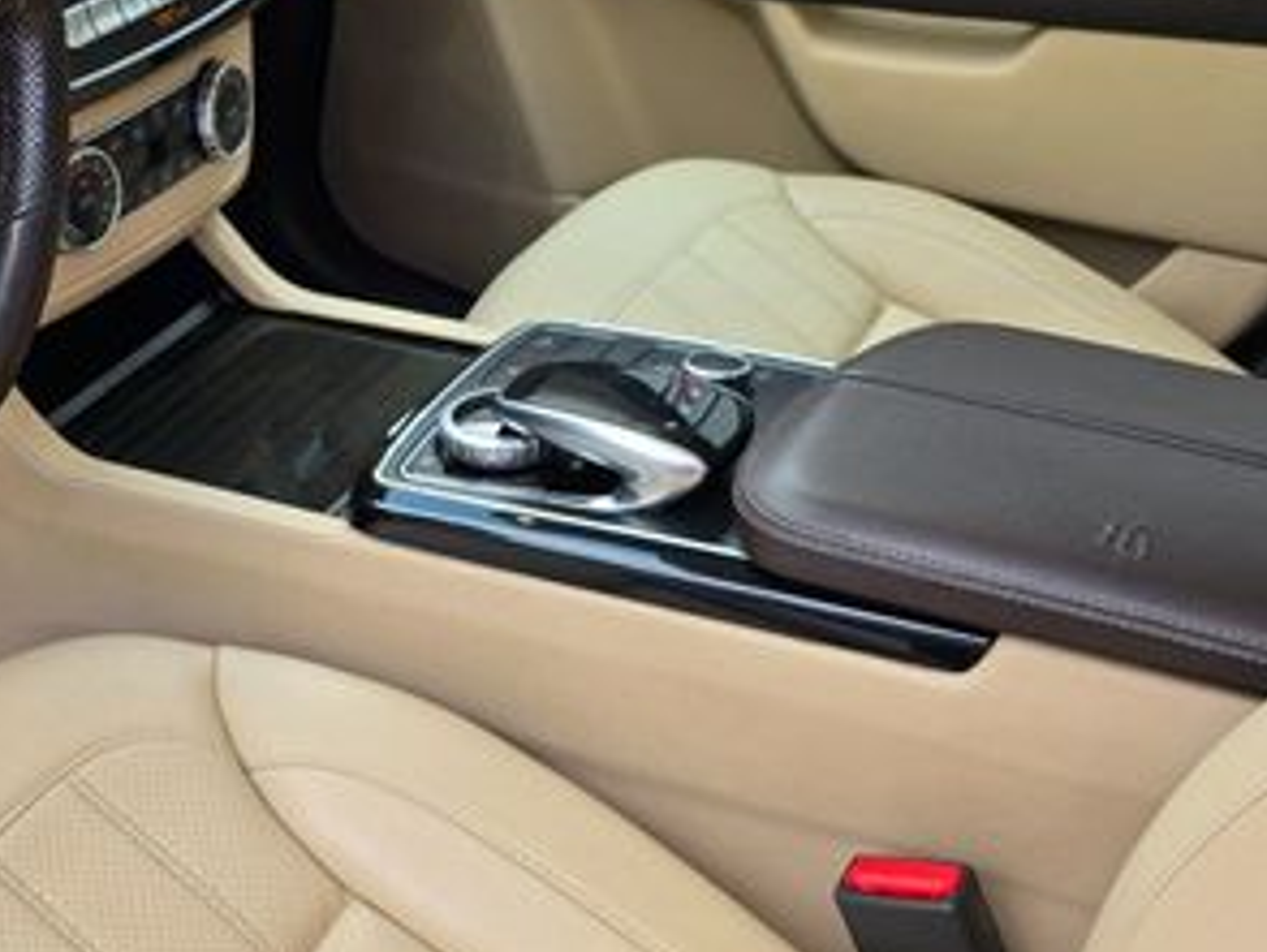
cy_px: 422
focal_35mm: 50
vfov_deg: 29.1
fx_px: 1832
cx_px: -34
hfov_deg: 34.3
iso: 20
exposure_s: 1/50
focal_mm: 6.3
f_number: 1.7
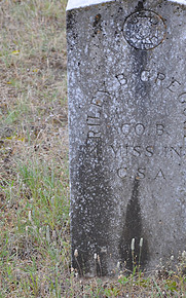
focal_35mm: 122
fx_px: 990
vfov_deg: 17.1
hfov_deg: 10.7
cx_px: 141
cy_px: 130
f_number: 5.6
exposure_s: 1/125
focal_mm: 40
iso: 400
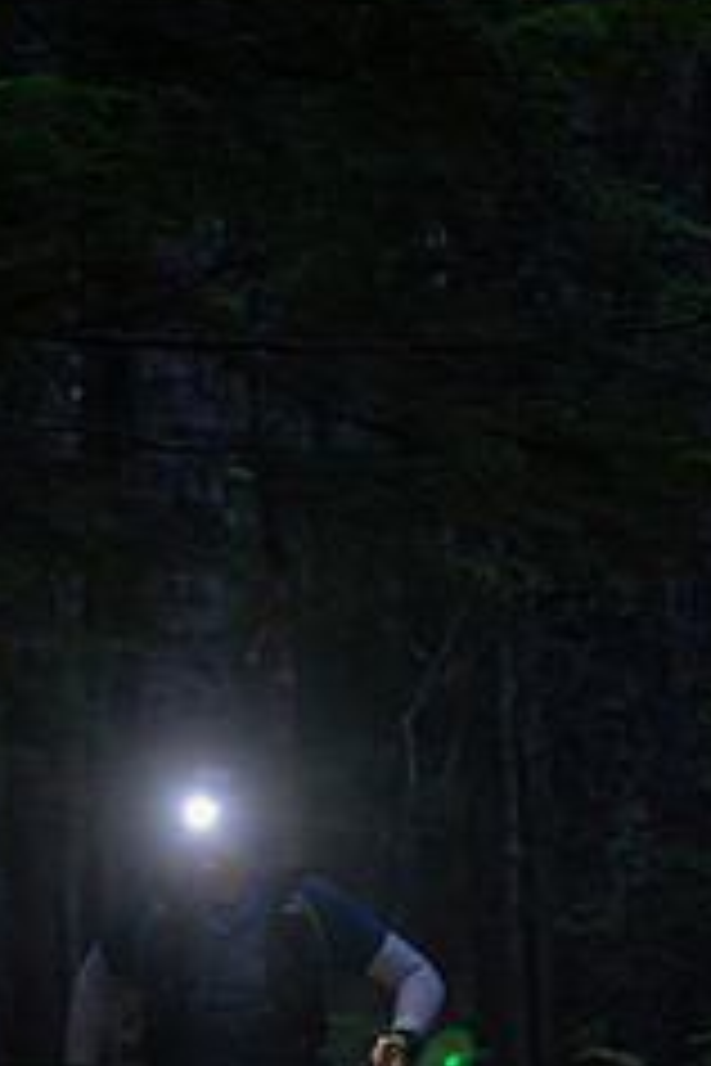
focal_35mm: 133
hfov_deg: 10.3
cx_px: 328
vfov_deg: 15.3
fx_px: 3940
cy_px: 945
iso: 10000
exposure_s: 1/125
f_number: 2.8
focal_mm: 70
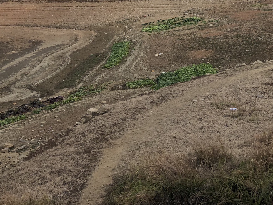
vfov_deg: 24.5
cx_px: 219
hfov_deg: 32.8
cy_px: -2
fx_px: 450
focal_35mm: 57
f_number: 1.8
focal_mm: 3.99
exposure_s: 1/640
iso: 20
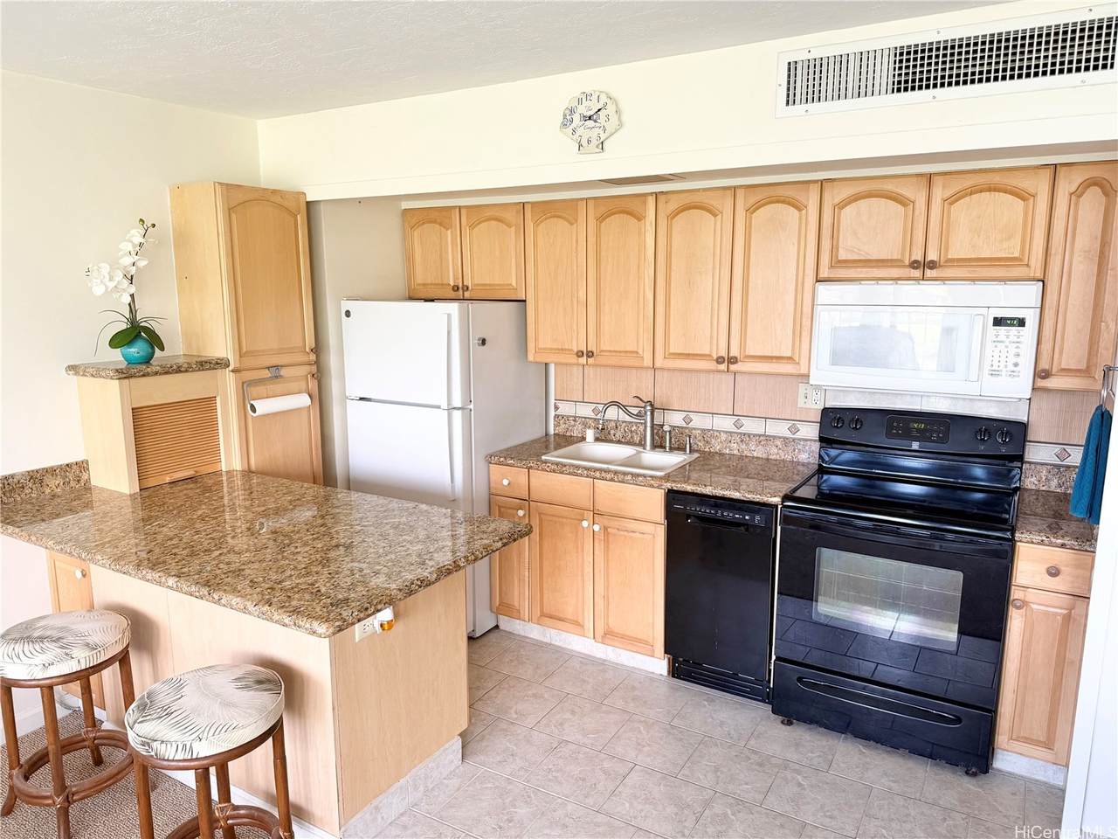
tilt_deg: -9.9
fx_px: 775
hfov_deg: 71.6
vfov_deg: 56.8
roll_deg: +0.1
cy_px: 420
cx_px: 559
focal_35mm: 24
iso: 200
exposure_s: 1/60
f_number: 1.78
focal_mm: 6.76
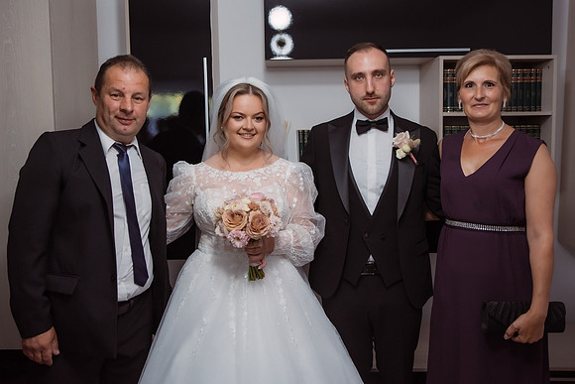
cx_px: 276
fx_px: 554
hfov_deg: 54.9
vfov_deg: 38.2
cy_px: 175
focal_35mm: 35
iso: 1600
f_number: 2.8
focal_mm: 31
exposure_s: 1/200
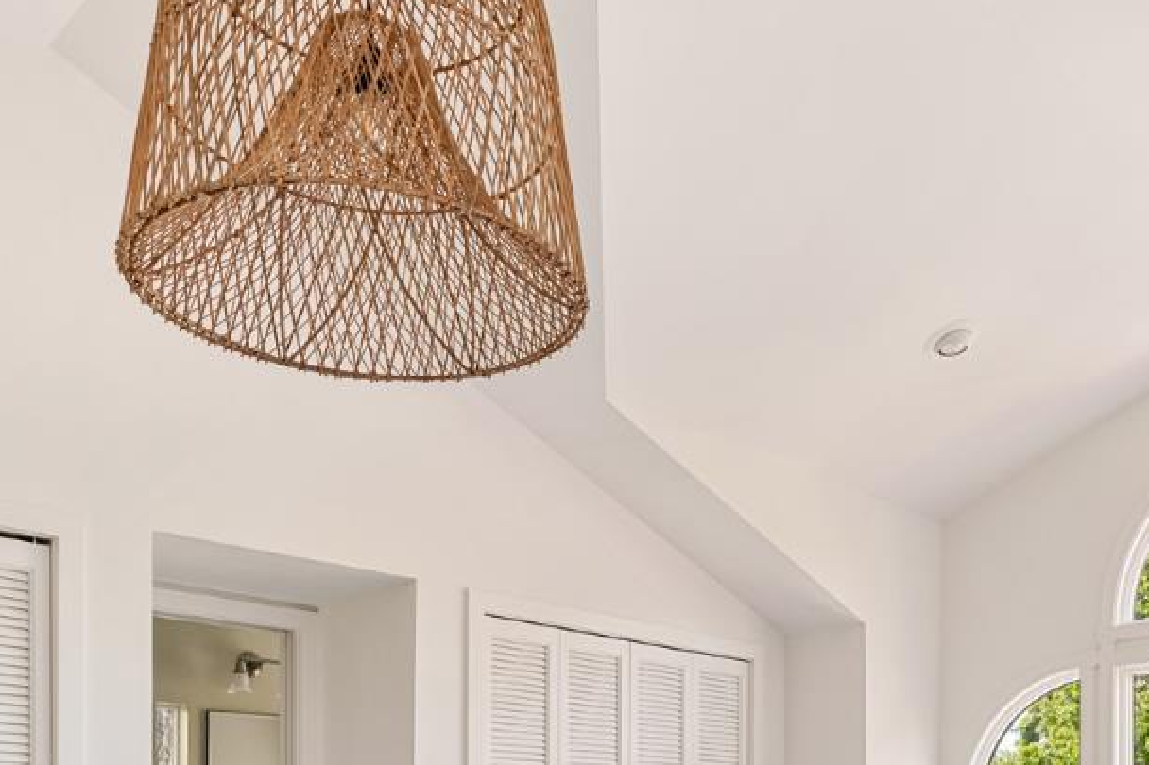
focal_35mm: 37
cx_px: 660
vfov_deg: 31.9
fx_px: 1181
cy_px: 837
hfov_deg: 51.7
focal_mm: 15
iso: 800
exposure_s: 1/25
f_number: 9
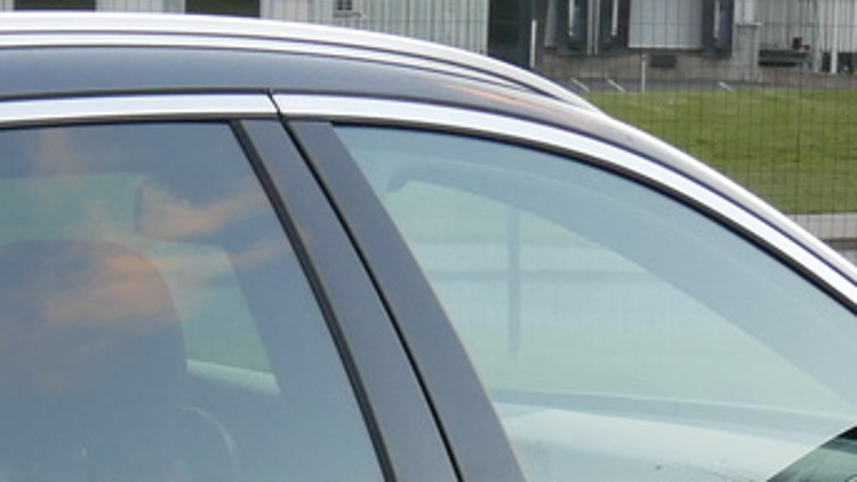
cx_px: -322
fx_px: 5318
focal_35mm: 234
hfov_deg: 9.0
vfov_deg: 5.1
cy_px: 758
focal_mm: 23
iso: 320
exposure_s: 1/60
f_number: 4.9
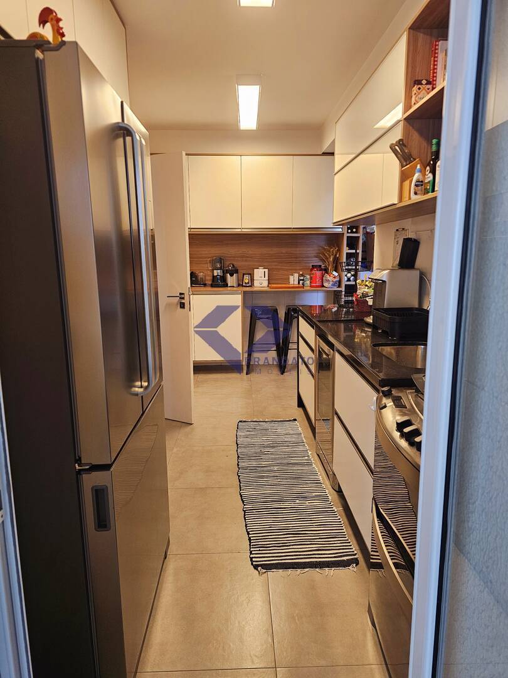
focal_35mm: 23
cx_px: 254
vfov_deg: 73.9
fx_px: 450
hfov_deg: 58.9
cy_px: 339
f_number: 1.7
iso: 400
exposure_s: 1/120
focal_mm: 6.3
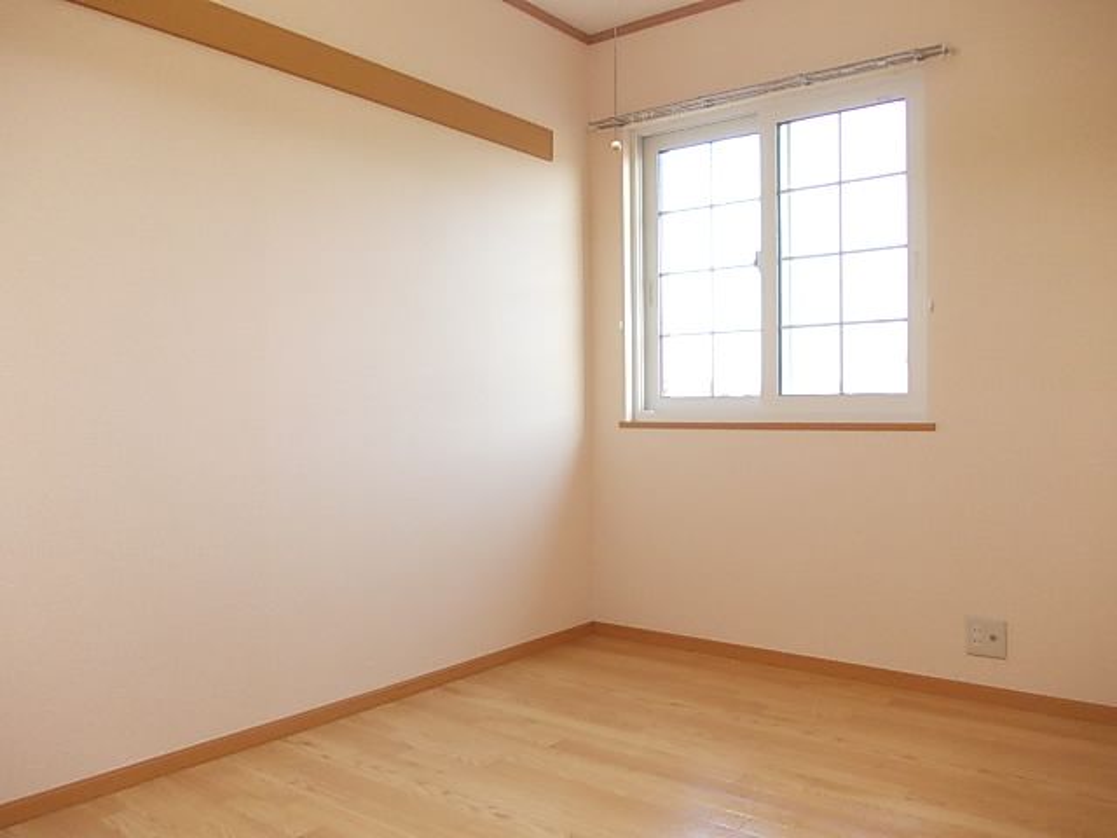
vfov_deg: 49.7
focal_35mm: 28
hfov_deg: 63.4
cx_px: 558
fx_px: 904
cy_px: 419
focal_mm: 4
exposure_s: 1/40
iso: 200
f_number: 2.7
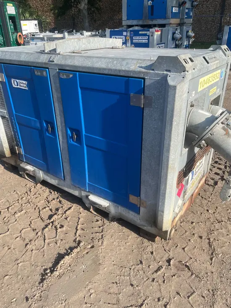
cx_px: 116
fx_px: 231
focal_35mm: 26
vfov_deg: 67.3
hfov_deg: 53.1
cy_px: 154
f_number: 1.6
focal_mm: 5.1
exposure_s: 1/1096
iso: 50
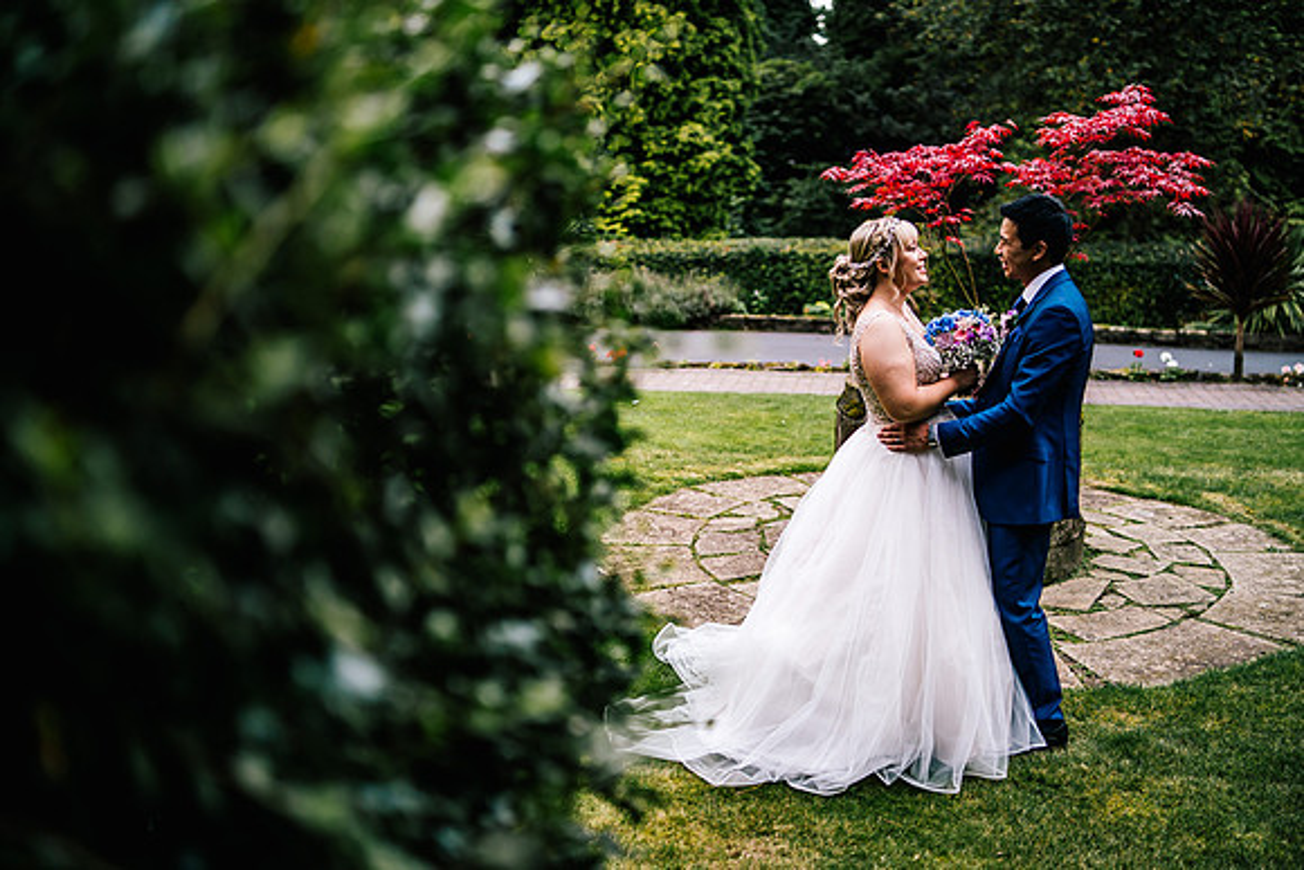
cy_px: 435
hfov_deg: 53.8
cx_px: 652
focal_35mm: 36
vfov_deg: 37.4
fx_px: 1286
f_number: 1.4
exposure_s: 1/250
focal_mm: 35
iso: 250
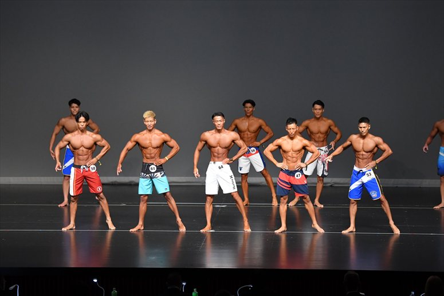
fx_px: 1812
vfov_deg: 9.3
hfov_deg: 14.0
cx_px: 222
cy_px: 148
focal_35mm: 147
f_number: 5.6
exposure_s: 1/400
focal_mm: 98
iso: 2800
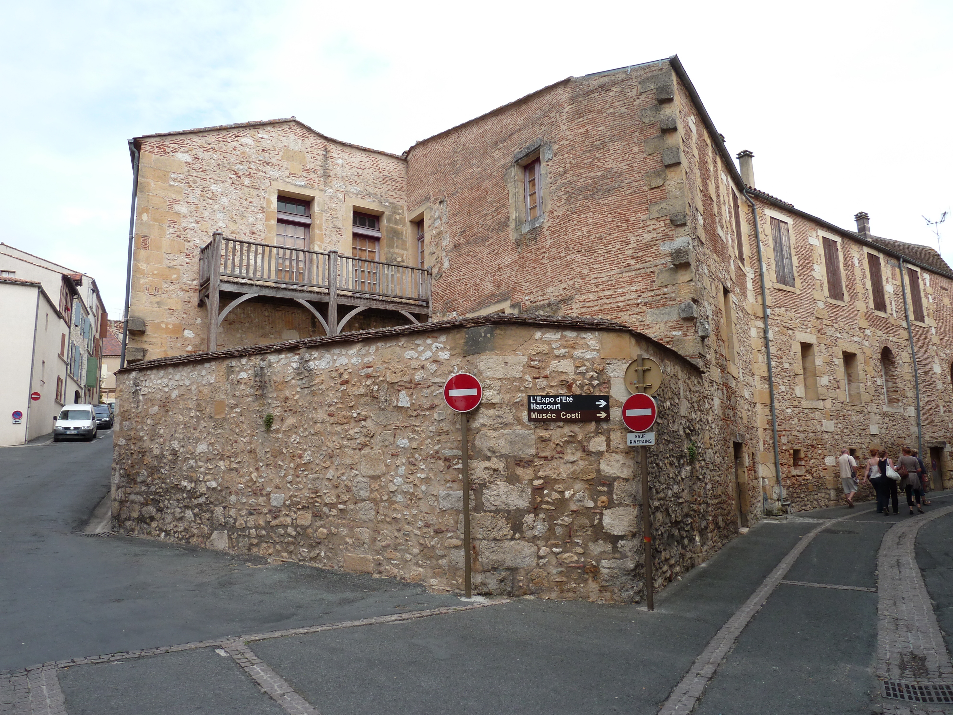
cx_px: 476
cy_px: 358
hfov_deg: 69.4
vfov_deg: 54.9
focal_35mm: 25
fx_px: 688
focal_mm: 4.1
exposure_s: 1/400
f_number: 4
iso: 80
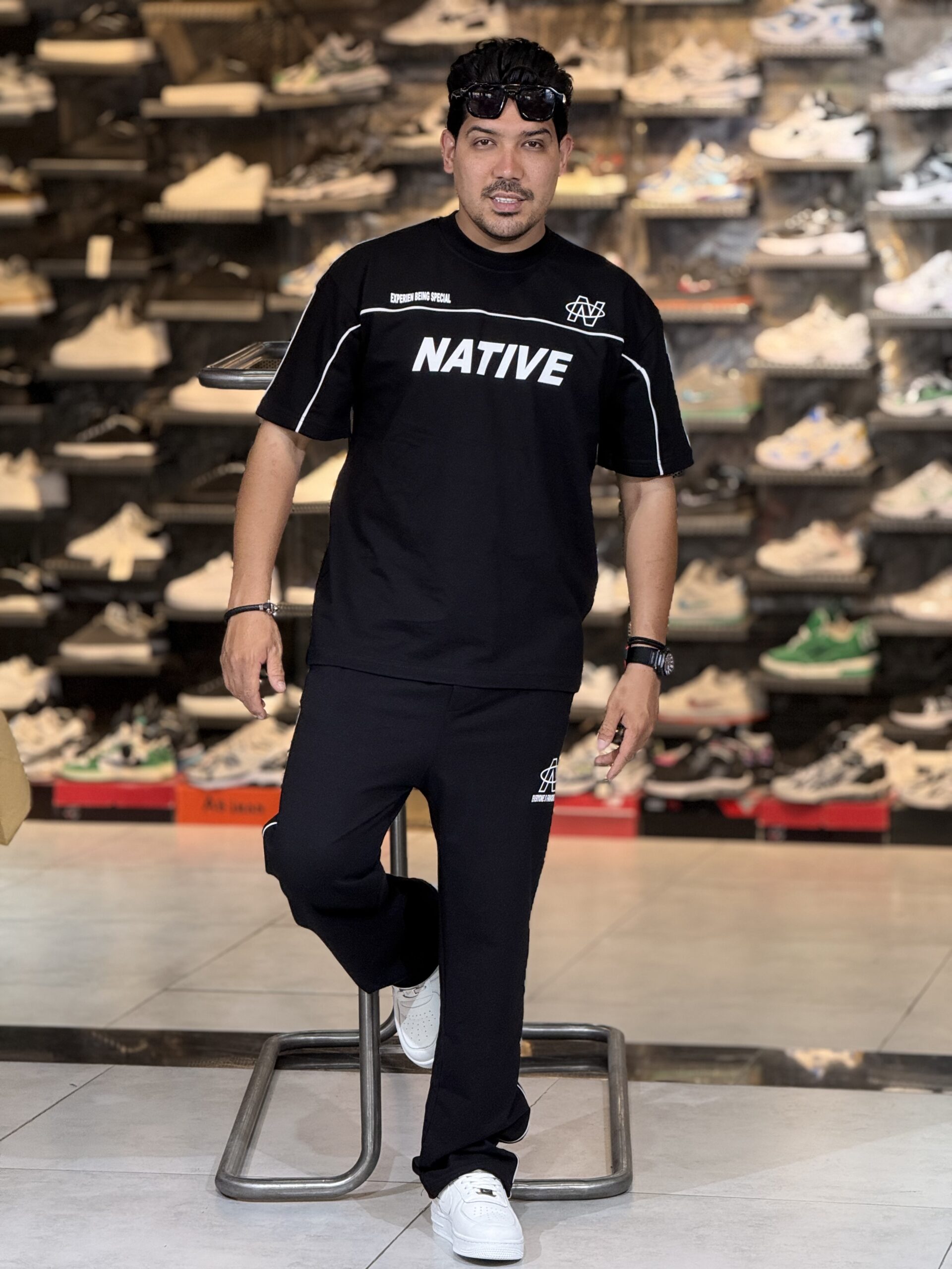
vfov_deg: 16.4
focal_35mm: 120
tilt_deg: -5.4
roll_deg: +0.1
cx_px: 476
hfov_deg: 12.3
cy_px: 634
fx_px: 4400
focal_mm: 15.66
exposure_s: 1/100
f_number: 2.8
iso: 200
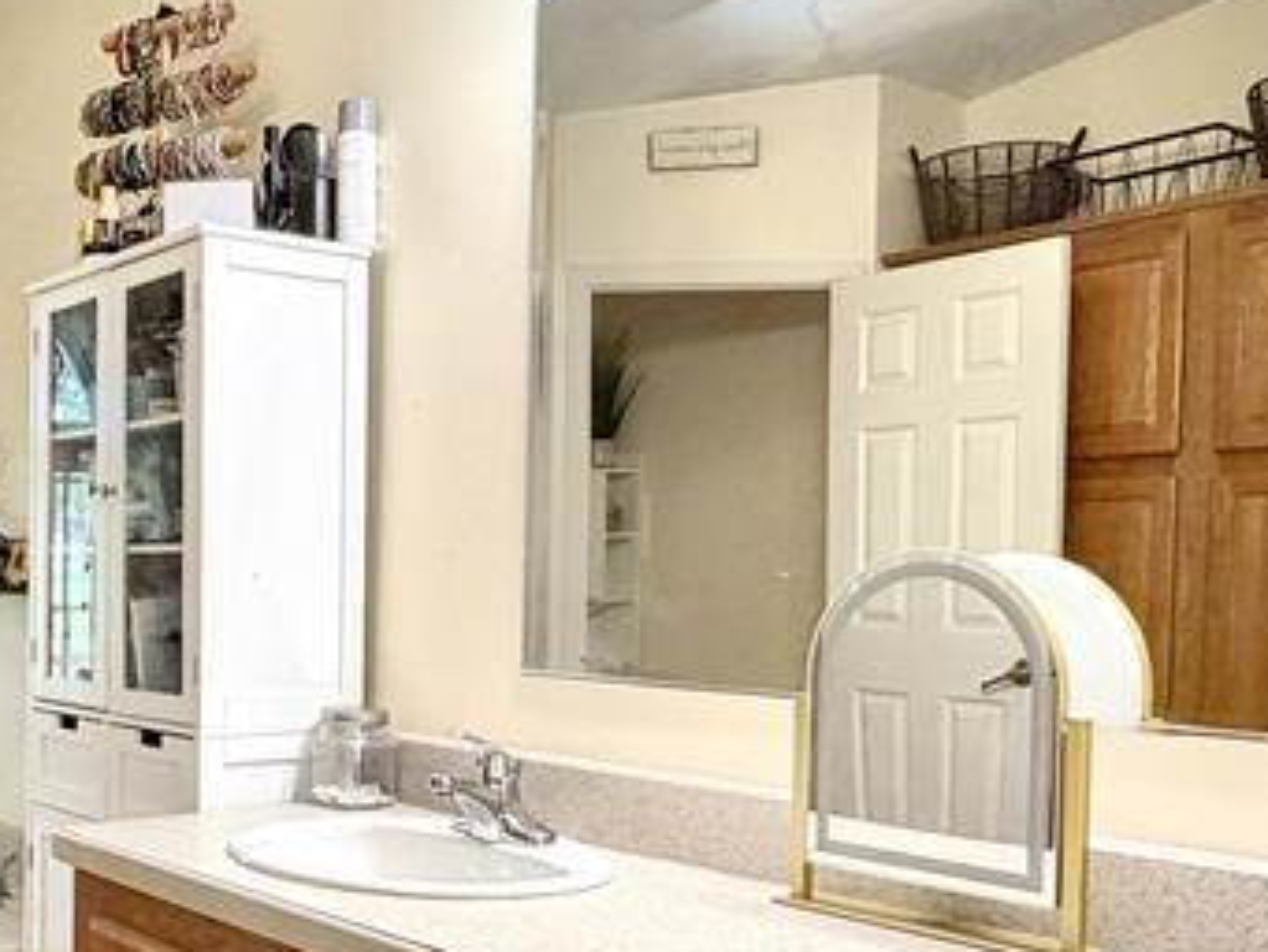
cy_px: 632
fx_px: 1539
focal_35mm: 42
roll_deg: -0.7
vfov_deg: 34.1
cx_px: 283
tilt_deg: -1.0
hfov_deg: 43.0
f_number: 2.2
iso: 250
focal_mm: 2.22
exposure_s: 1/120
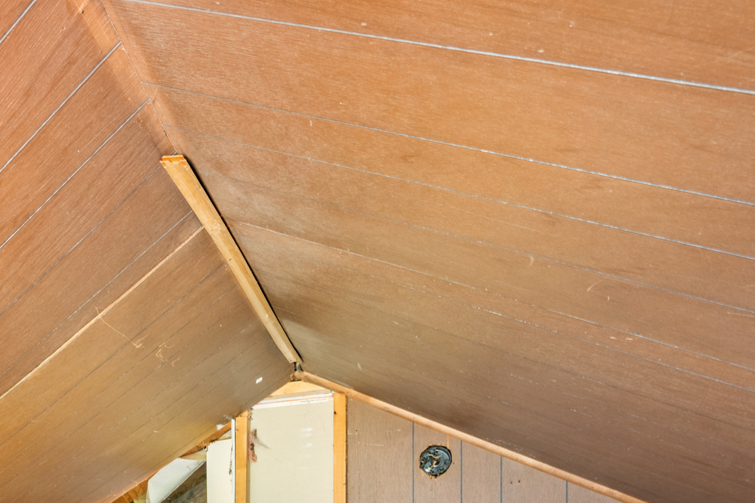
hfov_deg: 47.9
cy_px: 573
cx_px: 10
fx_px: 692
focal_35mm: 33
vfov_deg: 33.9
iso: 320
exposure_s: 6
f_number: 9
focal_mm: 14
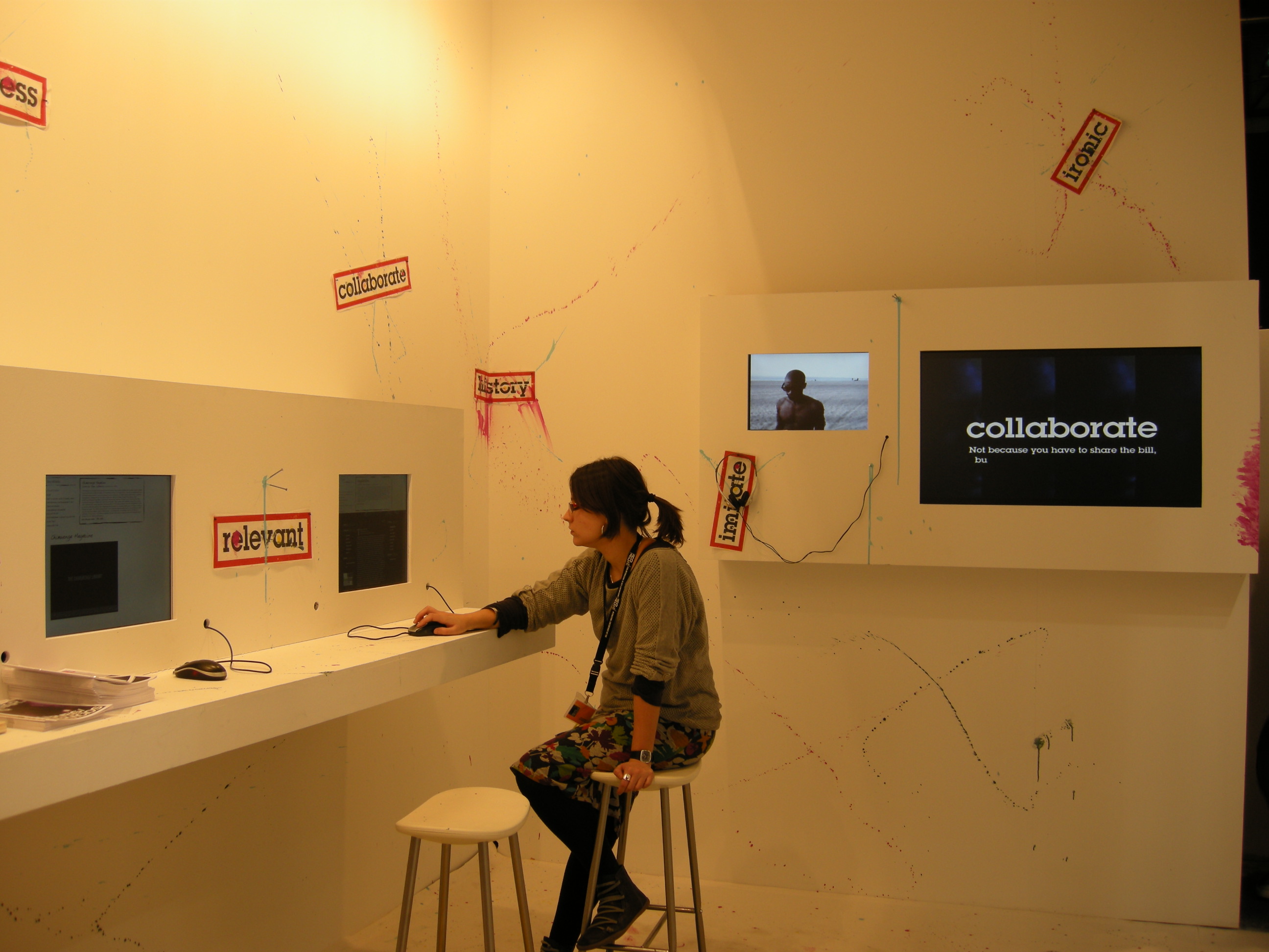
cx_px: 634
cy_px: 476
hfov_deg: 52.6
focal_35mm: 35
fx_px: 1283
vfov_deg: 40.7
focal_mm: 7.5
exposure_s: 1/31
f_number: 3.8
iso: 64
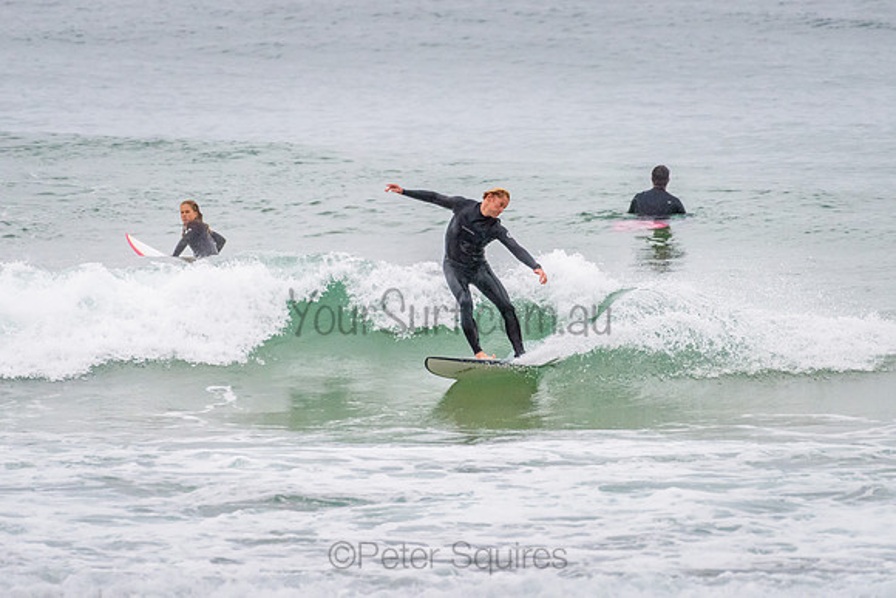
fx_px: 15268
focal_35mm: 613
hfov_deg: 3.4
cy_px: 232
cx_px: 451
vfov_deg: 2.2
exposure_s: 1/800
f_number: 5.6
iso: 1800
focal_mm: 500
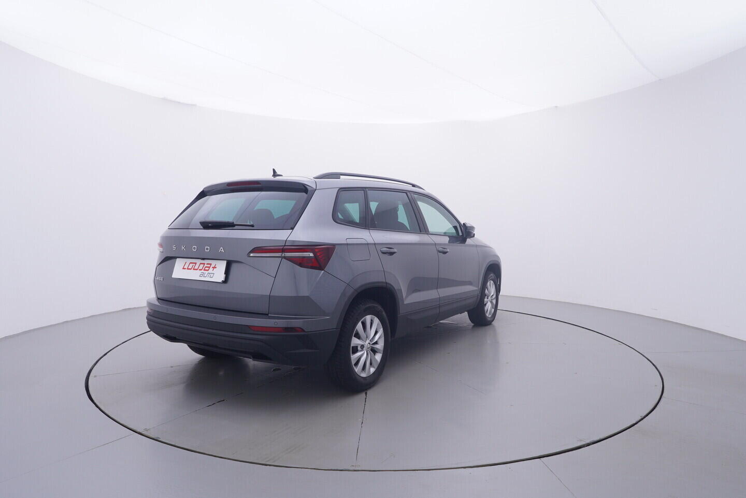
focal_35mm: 22
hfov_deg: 77.3
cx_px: 373
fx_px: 467
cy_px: 249
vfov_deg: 56.2
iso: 200
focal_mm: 15
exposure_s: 1/80
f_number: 5
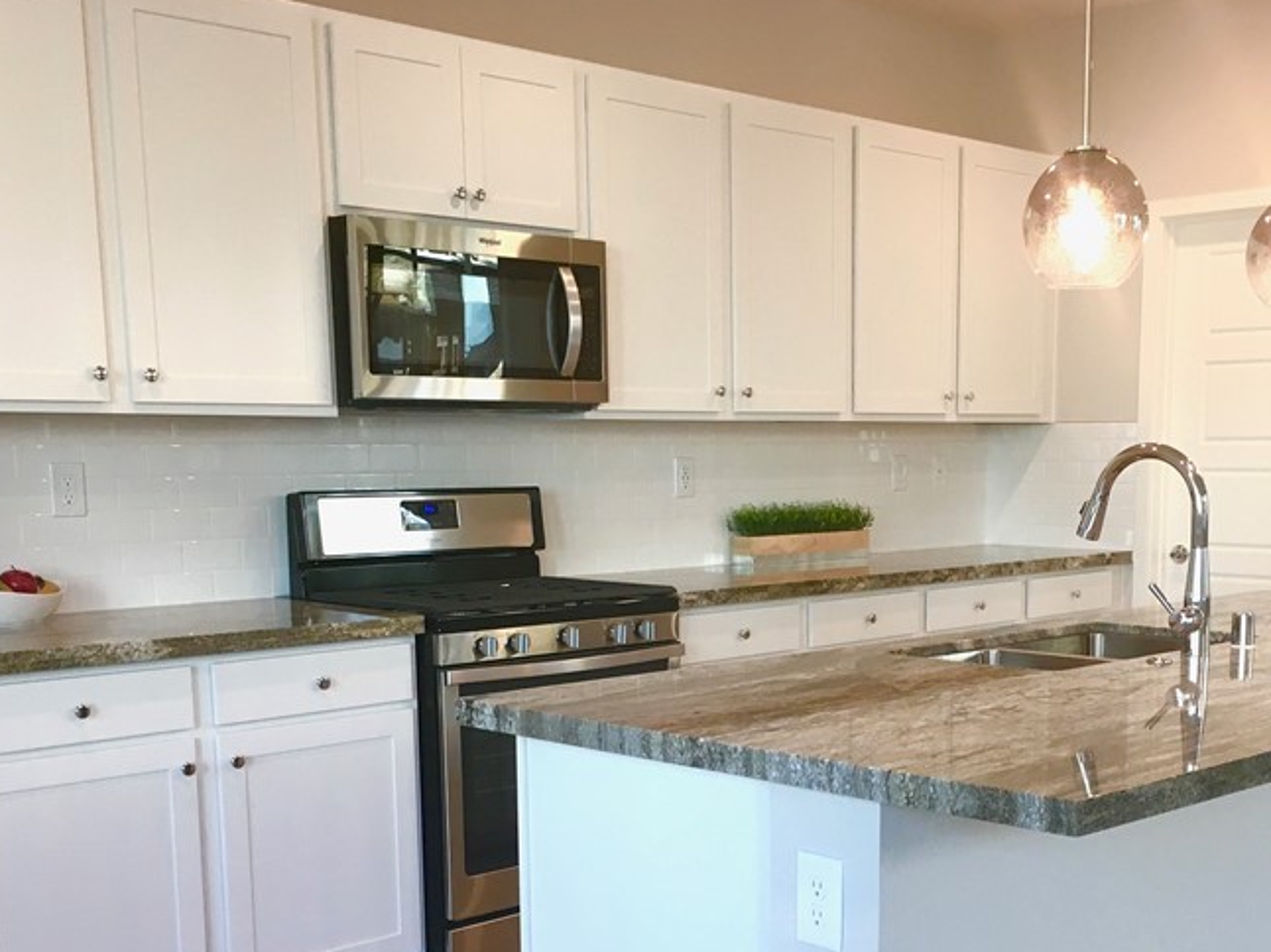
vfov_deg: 31.0
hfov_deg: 41.1
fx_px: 1688
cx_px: 767
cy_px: 714
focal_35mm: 46
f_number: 2.2
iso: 25
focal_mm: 4.15
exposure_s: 1/30
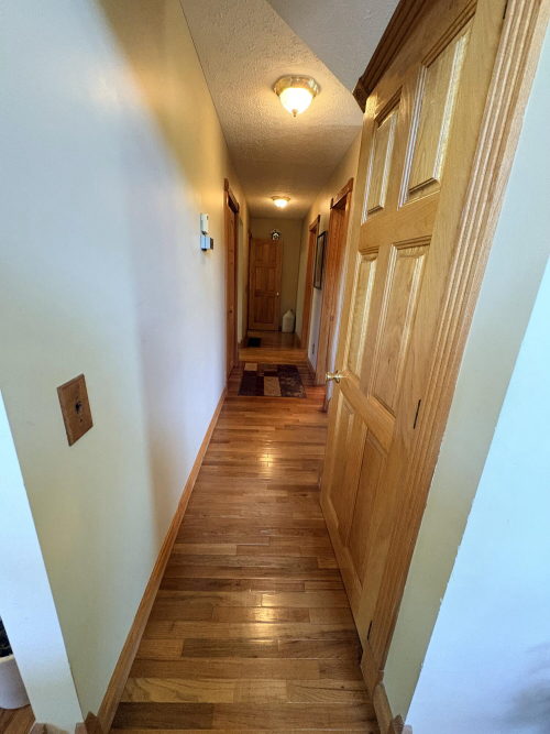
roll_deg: -2.9
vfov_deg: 102.1
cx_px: 275
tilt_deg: -17.2
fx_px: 297
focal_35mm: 14
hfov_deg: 85.7
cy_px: 367
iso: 800
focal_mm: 2.22
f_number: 2.2
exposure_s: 1/60
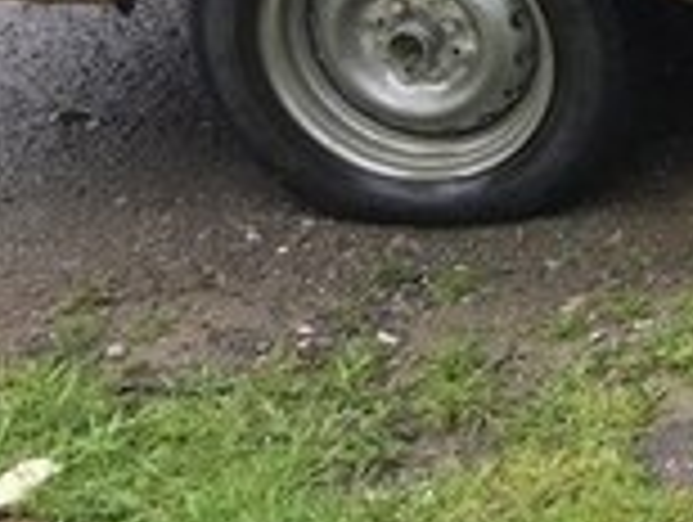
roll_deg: +3.7
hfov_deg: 13.5
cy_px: -164
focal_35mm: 124
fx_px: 2486
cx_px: 1395
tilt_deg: -17.8
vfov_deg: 11.7
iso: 32
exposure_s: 1/501
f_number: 2.2
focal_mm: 4.15
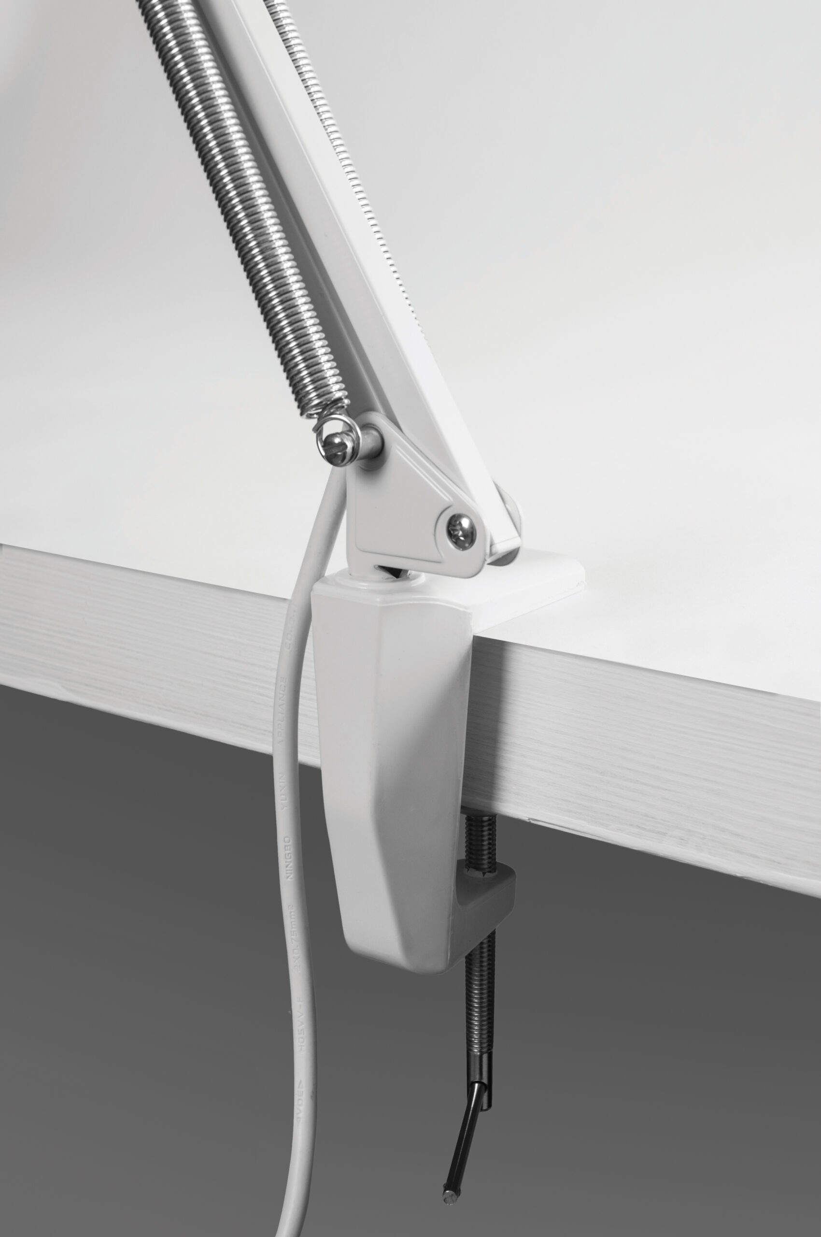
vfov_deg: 29.3
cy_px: 618
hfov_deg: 19.7
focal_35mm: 69
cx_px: 410
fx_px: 2367
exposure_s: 1/125
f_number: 10
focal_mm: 46
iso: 100
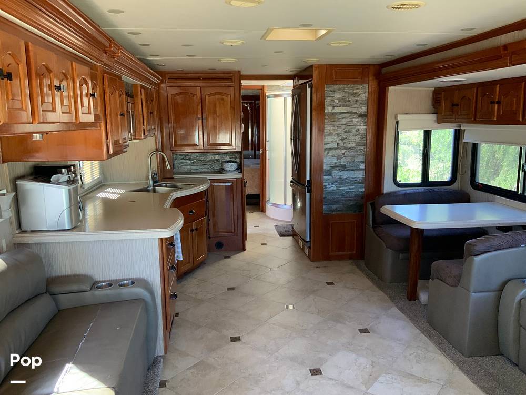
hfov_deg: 61.7
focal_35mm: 29
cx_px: 263
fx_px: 441
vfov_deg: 48.2
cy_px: 198
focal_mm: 3
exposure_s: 1/60
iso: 100
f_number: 1.8
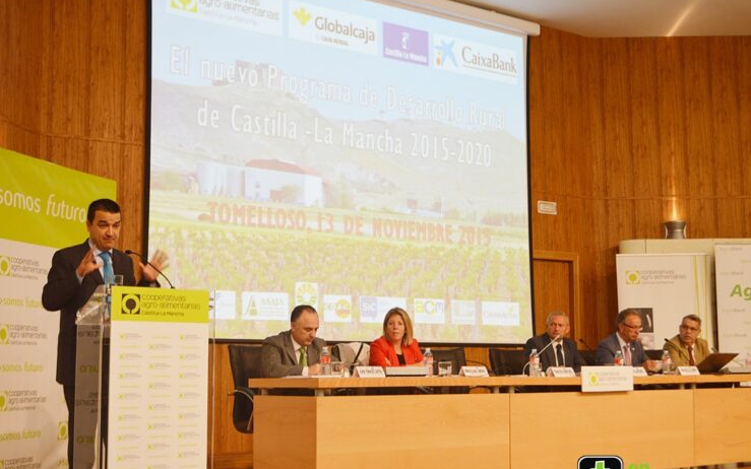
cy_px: 247
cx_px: 382
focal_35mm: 54
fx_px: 1105
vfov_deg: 24.0
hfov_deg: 37.5
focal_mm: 34
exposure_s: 1/30
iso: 400
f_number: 5
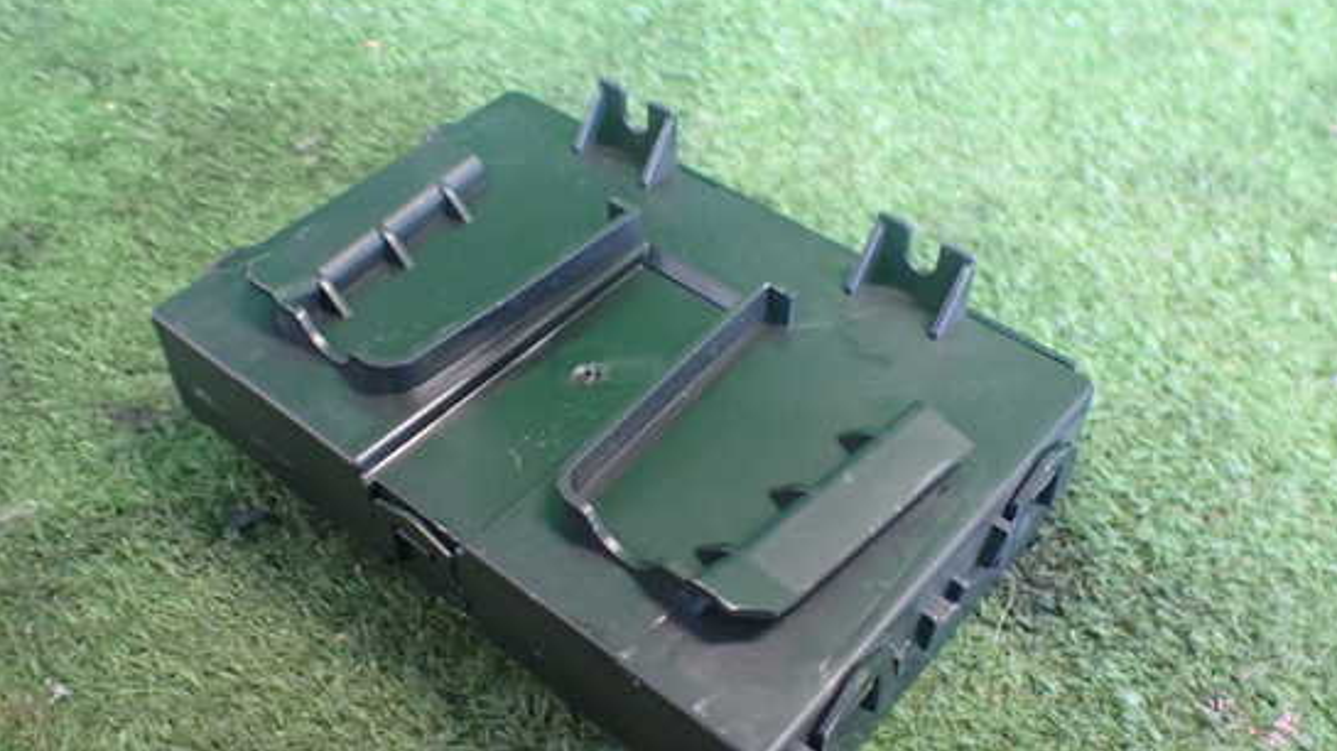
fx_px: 1276
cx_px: 653
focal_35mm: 36
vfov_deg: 32.8
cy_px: 422
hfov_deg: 55.3
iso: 800
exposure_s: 1/40
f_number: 2.3
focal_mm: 5.4
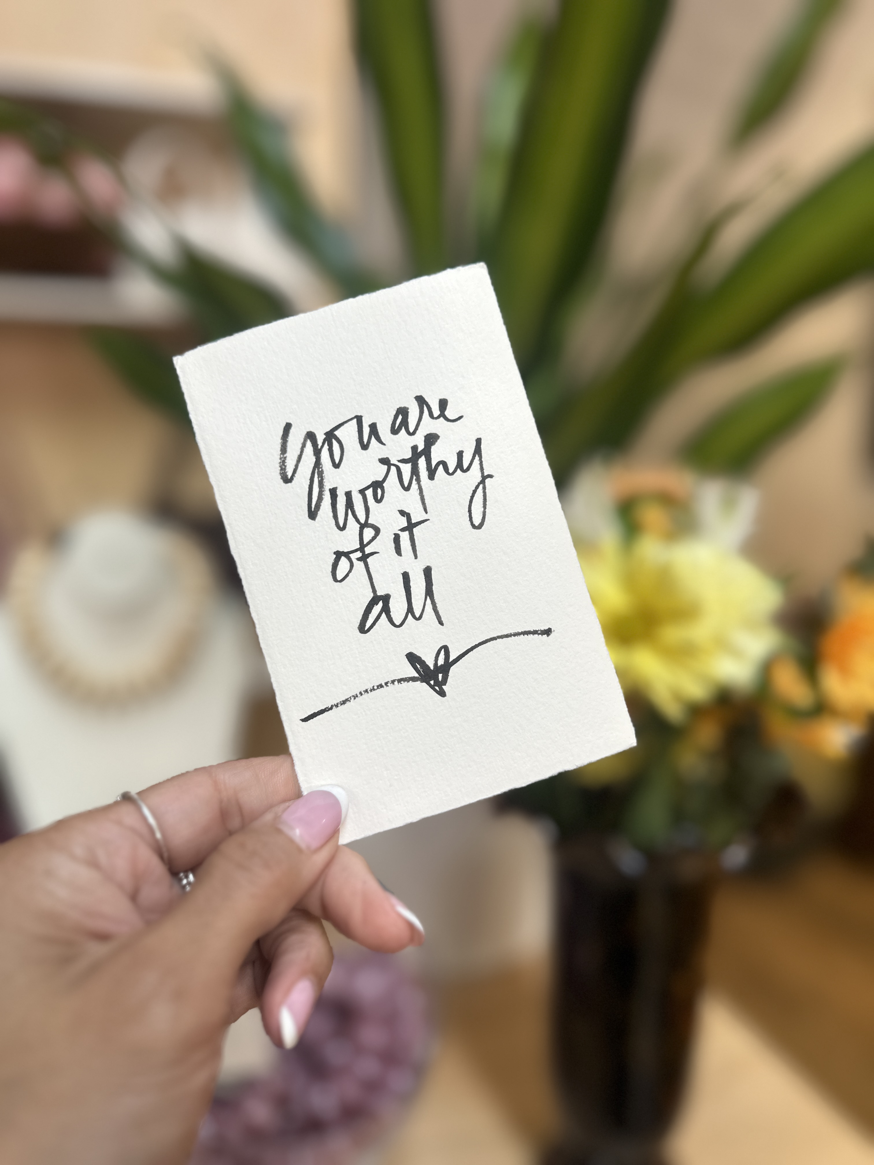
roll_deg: +1.2
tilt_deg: -8.4
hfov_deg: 56.8
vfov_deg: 71.6
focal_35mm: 24
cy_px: 582
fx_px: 808
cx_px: 437
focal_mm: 6.86
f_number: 1.78
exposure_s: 1/120
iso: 125
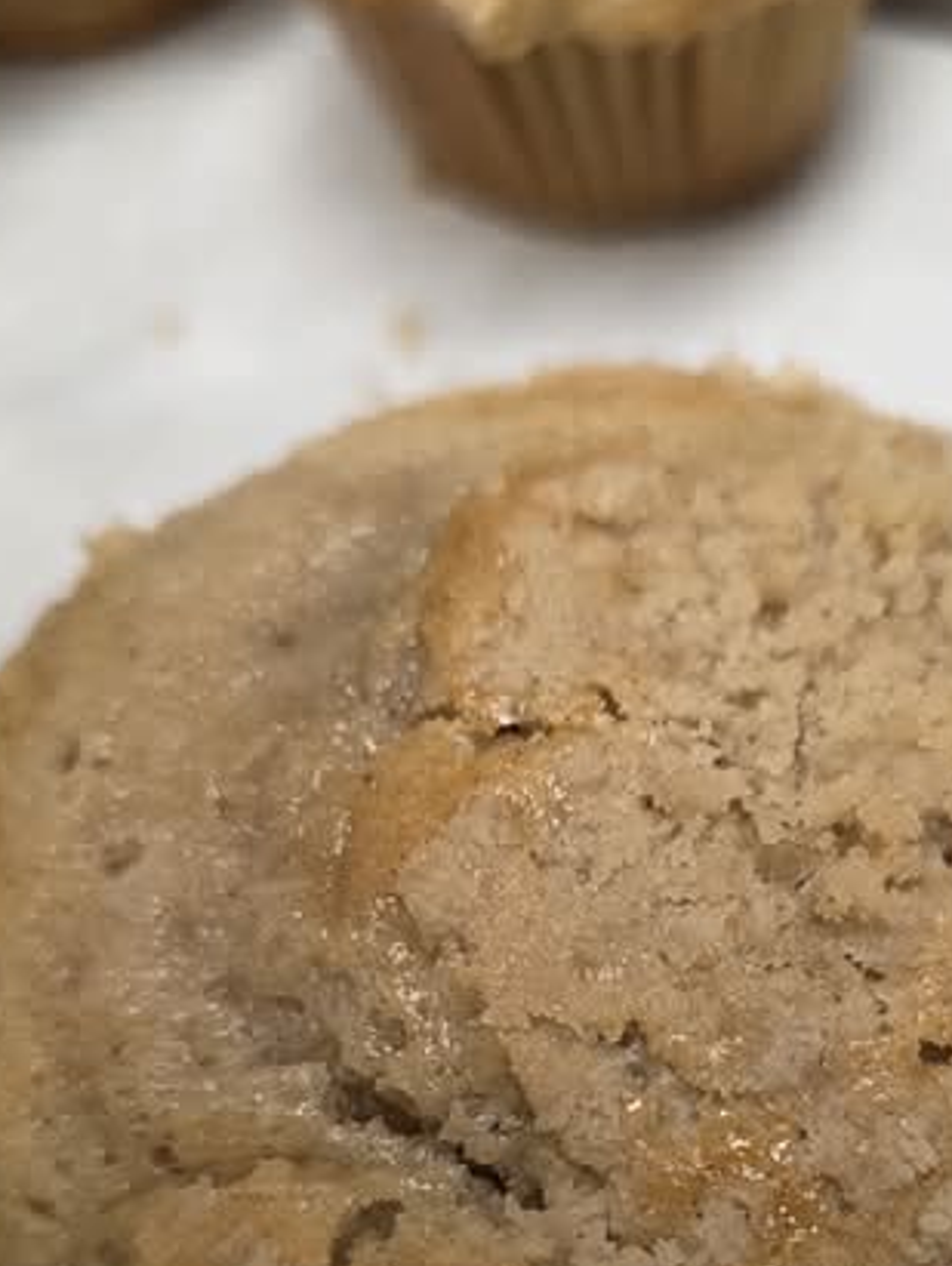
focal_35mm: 41
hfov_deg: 34.8
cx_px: 656
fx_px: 1501
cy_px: 913
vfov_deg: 44.5
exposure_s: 1/120
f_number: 1.7
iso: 200
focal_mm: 6.3
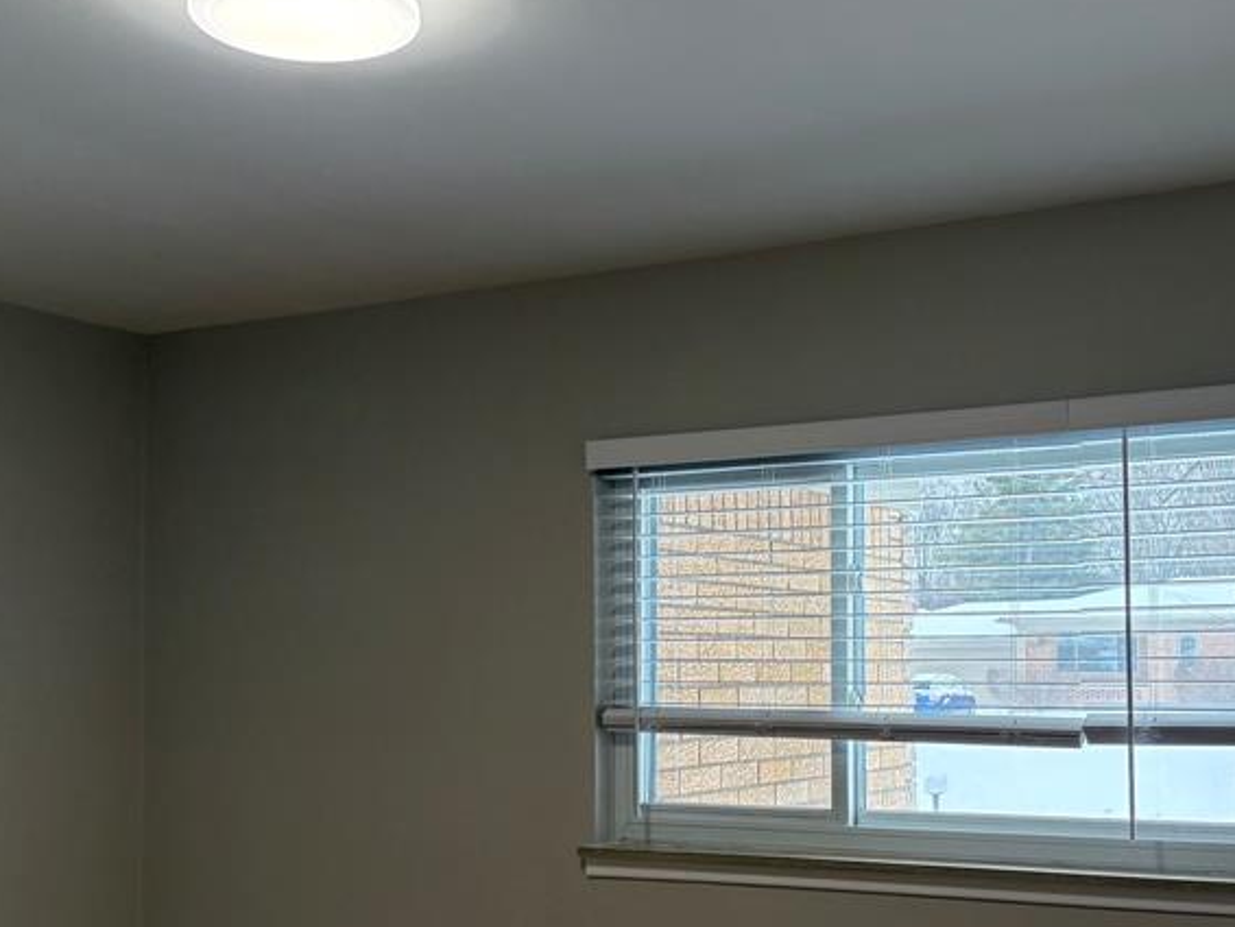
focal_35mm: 47
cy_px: 613
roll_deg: -0.1
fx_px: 1678
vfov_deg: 30.7
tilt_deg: +2.1
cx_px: 650
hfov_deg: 40.4
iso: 125
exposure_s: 1/163
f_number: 1.6
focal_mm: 5.96
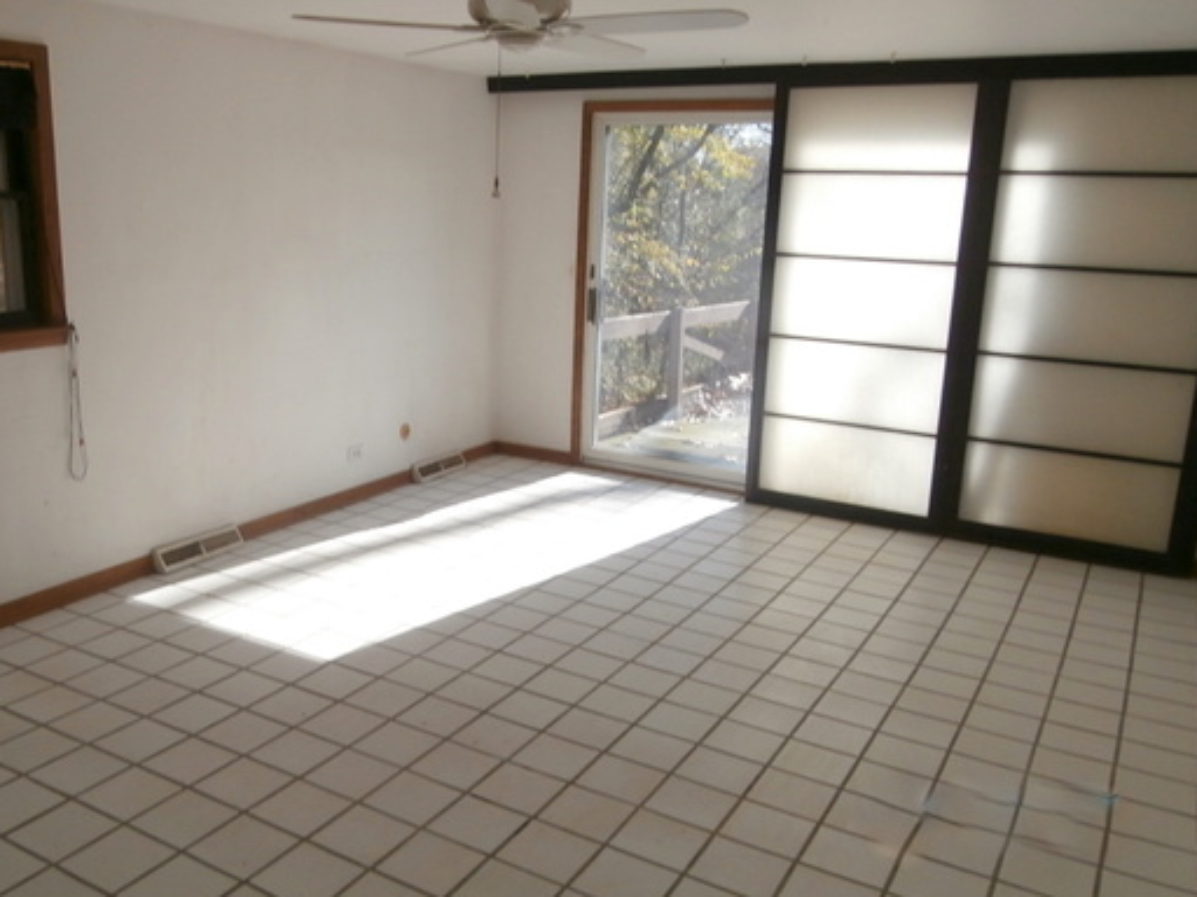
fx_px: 1037
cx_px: 461
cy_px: 376
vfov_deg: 46.6
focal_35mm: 30
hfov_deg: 59.3
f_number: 3
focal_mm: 4.2
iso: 100
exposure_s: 1/250
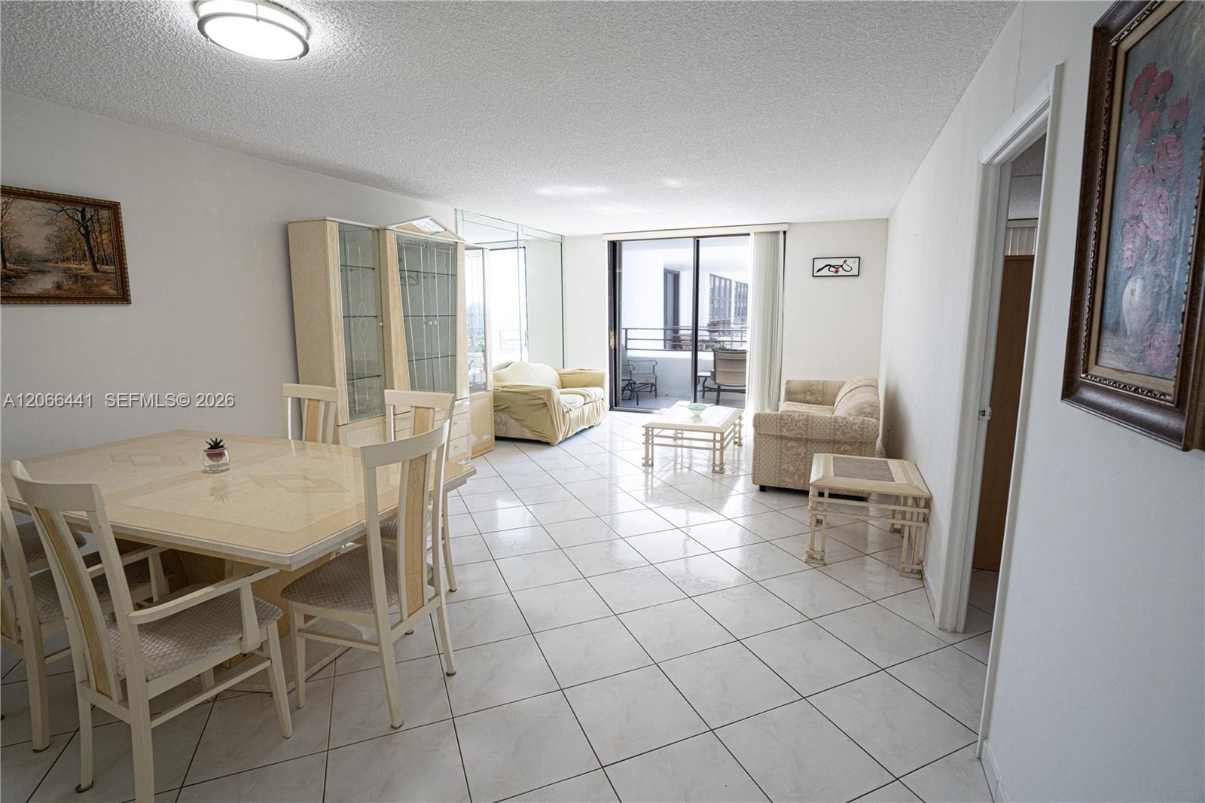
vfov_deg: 73.7
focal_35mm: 16
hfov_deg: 96.7
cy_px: 402
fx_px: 535
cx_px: 602
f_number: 16
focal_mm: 16
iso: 1000
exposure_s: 1/60
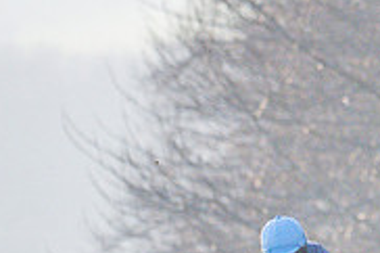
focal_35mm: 2792
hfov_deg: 0.7
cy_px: 182
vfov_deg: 0.5
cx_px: 616
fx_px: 29444
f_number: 5
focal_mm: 400
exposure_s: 1/2000
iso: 800
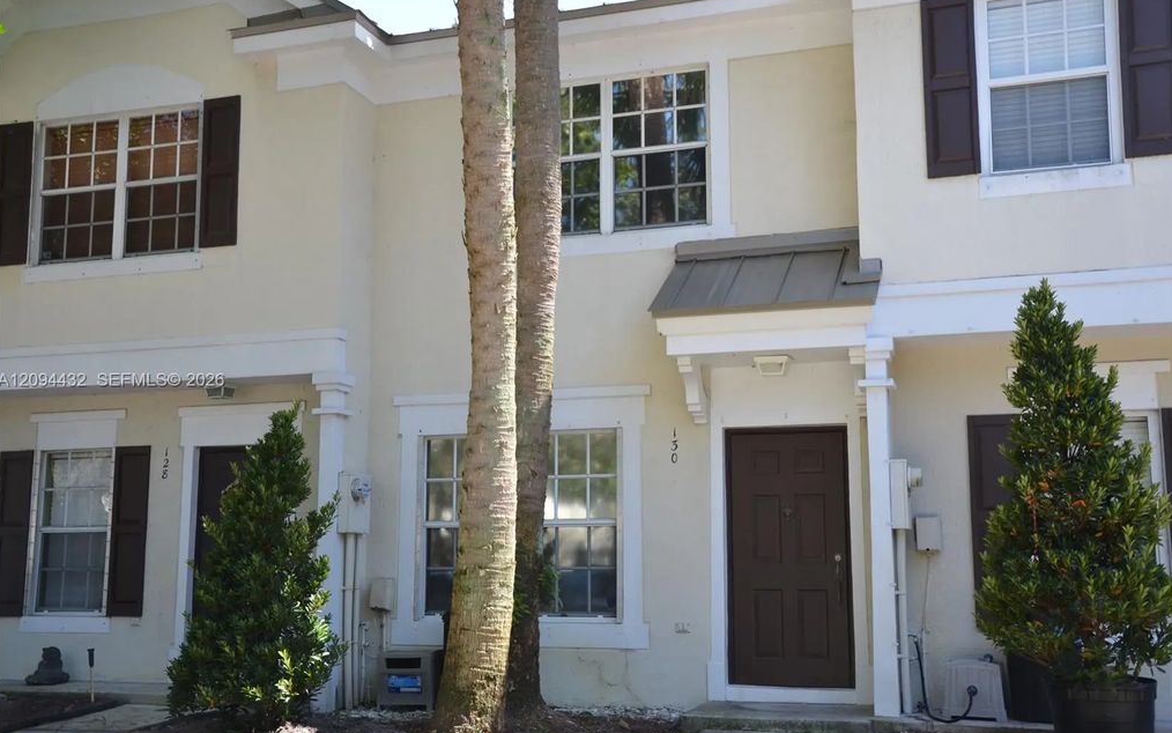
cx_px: 586
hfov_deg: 50.9
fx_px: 1230
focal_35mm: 39
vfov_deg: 33.2
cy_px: 382
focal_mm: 25
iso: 200
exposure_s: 1/160
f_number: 6.3
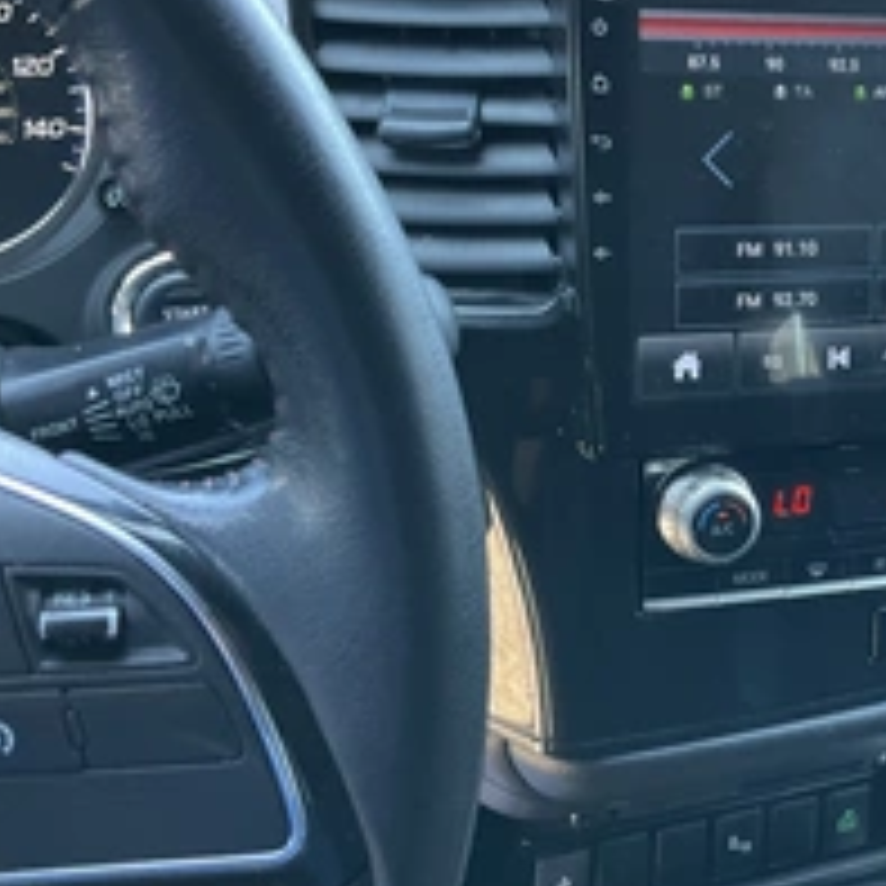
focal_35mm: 52
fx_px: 1506
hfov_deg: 31.6
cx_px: 756
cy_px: 405
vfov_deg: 32.8
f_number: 1.8
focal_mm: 3
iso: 100
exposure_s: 1/60
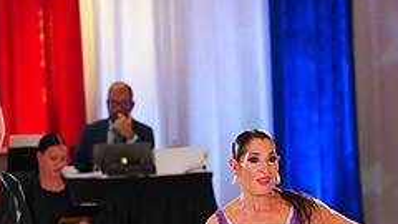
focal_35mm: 261
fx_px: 2754
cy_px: 280
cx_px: 122
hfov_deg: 8.3
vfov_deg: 4.6
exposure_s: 1/640
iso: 3200
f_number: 2.8
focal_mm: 103
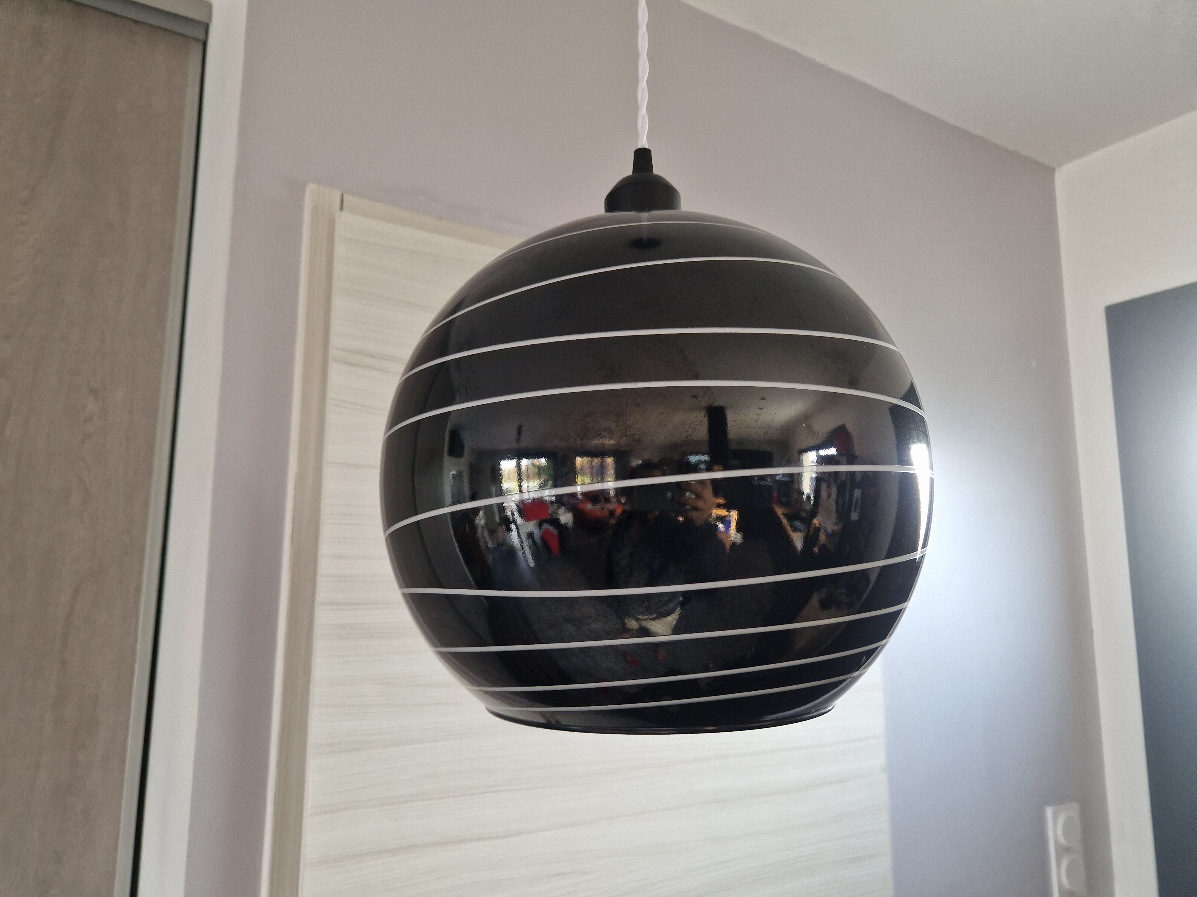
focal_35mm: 23
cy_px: 448
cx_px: 598
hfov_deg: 73.9
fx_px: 795
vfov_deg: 58.9
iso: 50
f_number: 1.8
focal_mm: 5.4
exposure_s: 1/100
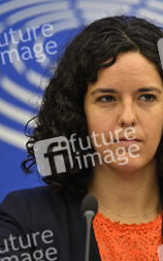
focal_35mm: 323
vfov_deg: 6.5
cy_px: 203
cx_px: 117
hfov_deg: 4.1
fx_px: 2297
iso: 1000
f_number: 2.8
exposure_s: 1/250
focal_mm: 200
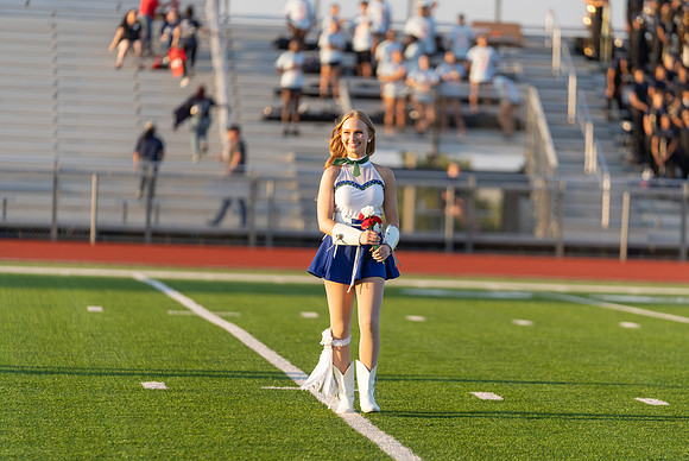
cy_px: 248
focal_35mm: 216
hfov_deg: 9.5
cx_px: 373
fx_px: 4145
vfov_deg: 6.4
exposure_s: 1/500
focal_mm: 200
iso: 100
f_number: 2.8
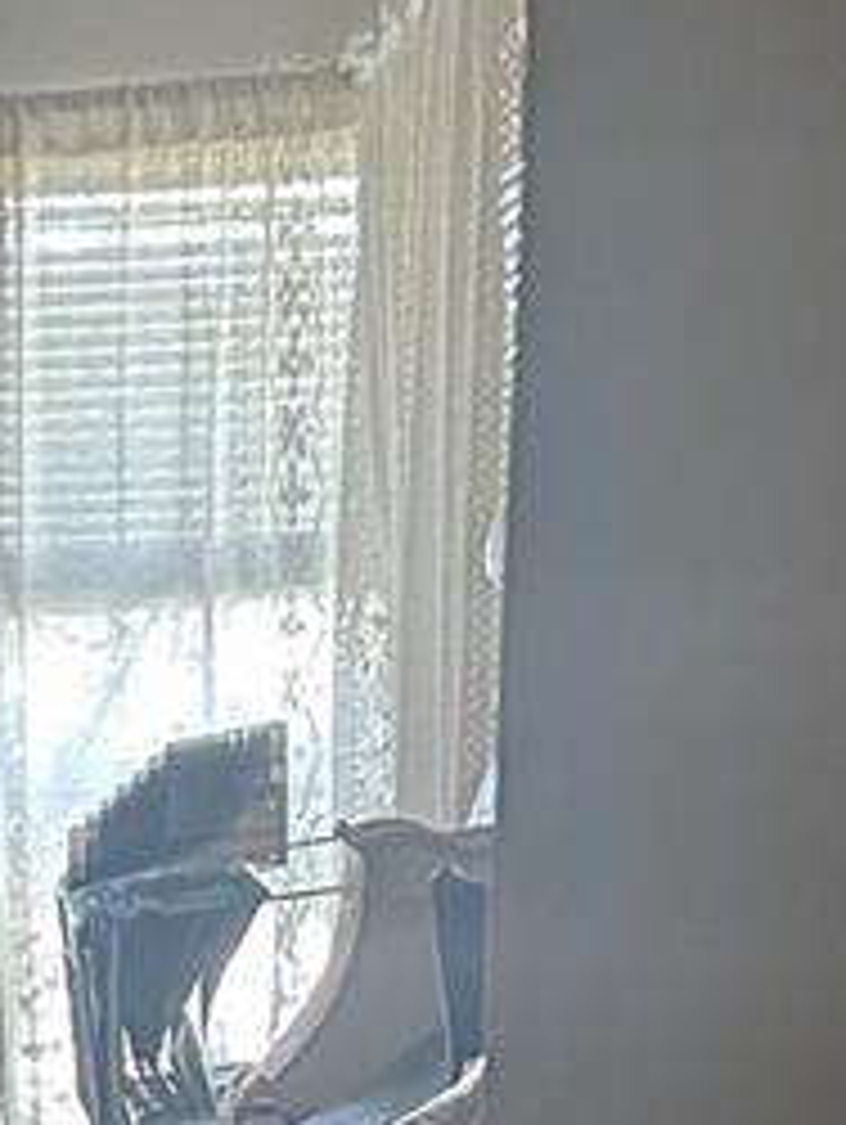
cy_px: 1422
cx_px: -495
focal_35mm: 115
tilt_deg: -9.2
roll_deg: +0.0
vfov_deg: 16.3
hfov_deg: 12.2
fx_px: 3741
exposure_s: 1/60
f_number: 1.78
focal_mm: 6.86
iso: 640
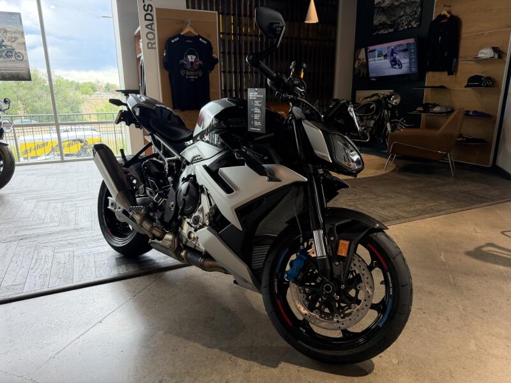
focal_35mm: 24
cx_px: 256
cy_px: 192
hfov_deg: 71.6
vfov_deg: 56.8
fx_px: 354
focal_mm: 6.76
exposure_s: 1/135
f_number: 1.78
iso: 200
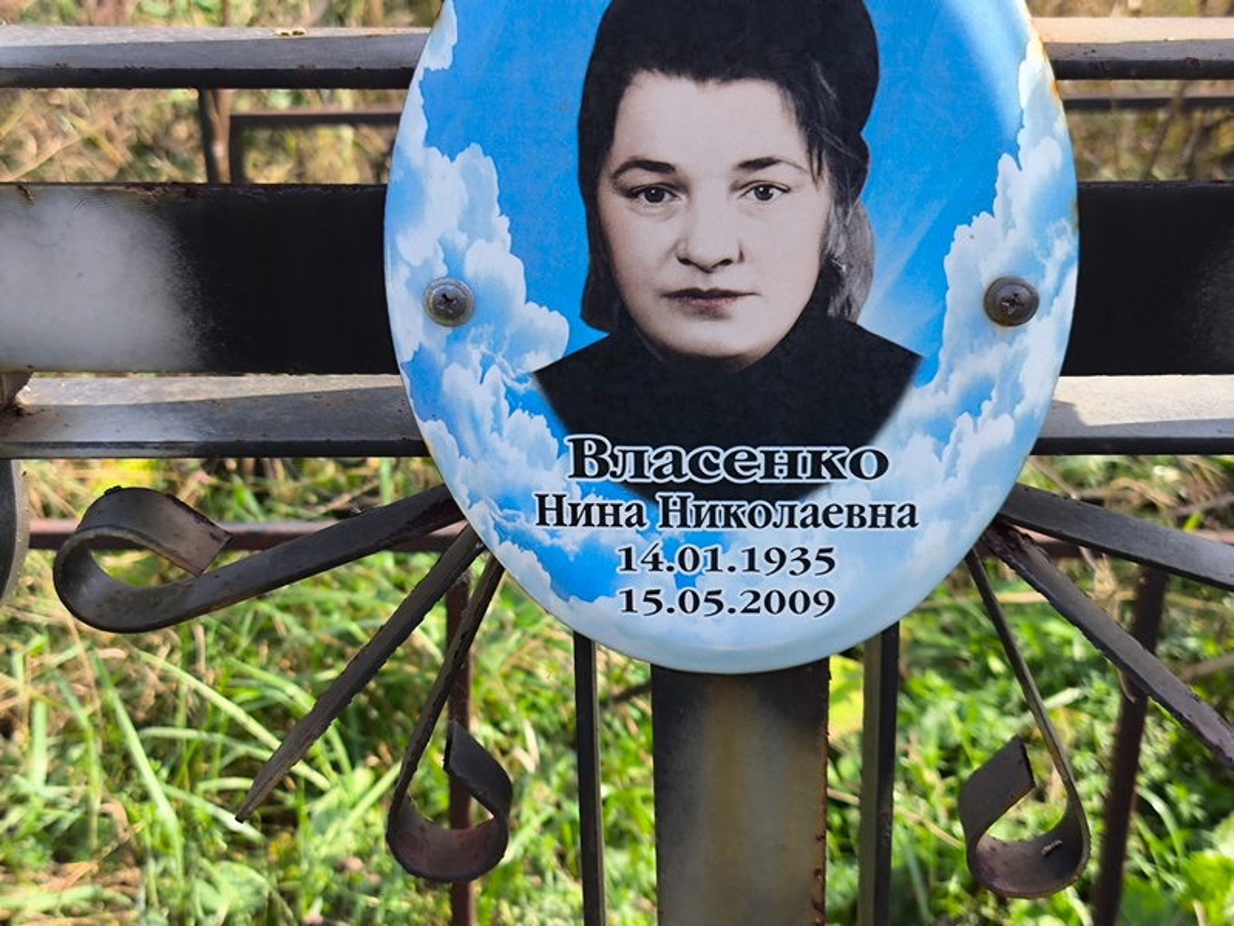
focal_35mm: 50
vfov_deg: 29.1
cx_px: 617
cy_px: 463
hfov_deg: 38.2
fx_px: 1783
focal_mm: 4.71
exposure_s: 1/470
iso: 50
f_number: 1.7
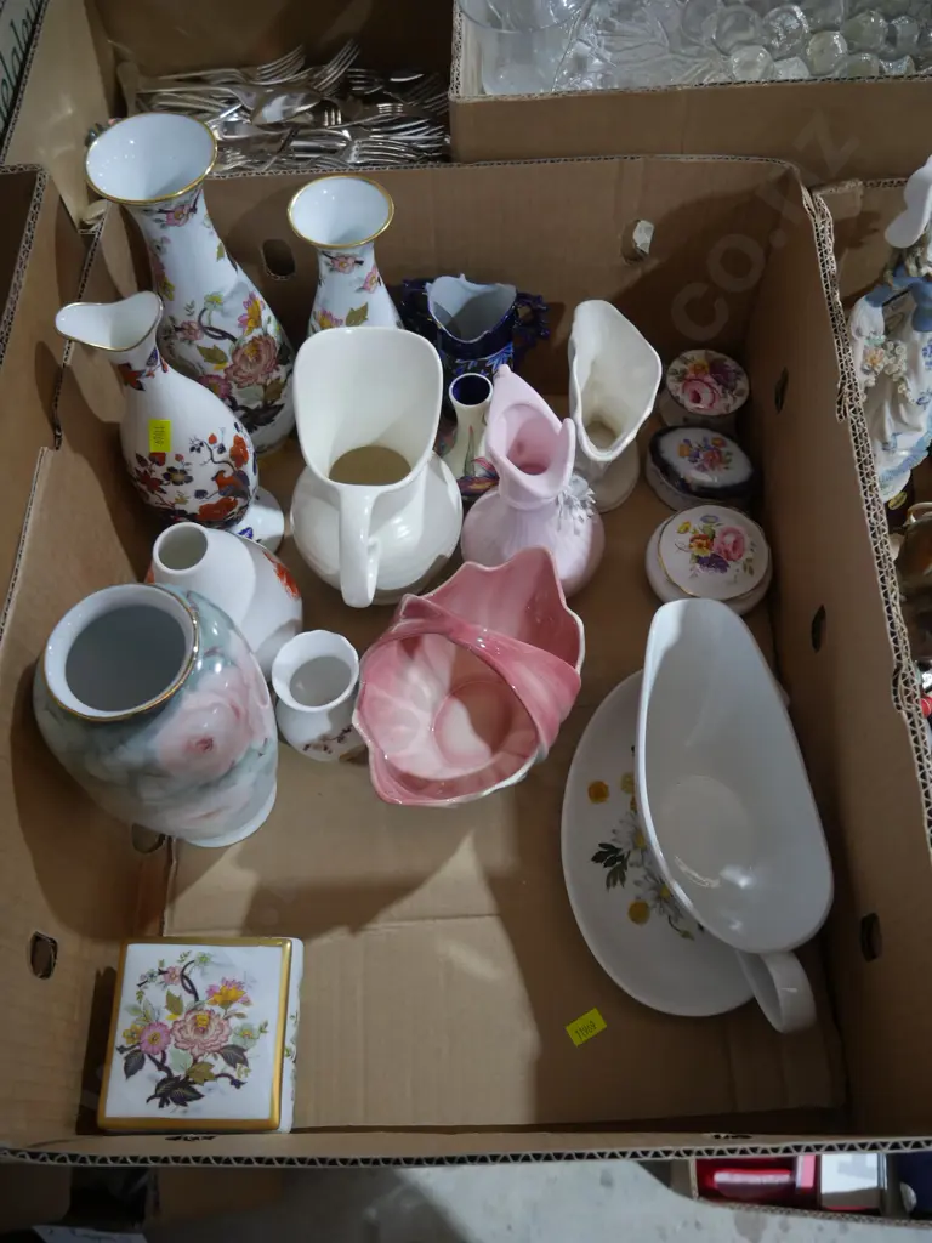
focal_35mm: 28
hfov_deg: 49.7
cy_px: 622
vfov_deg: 63.4
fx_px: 1005
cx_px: 466
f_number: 3.5
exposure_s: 1/60
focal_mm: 14
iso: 800
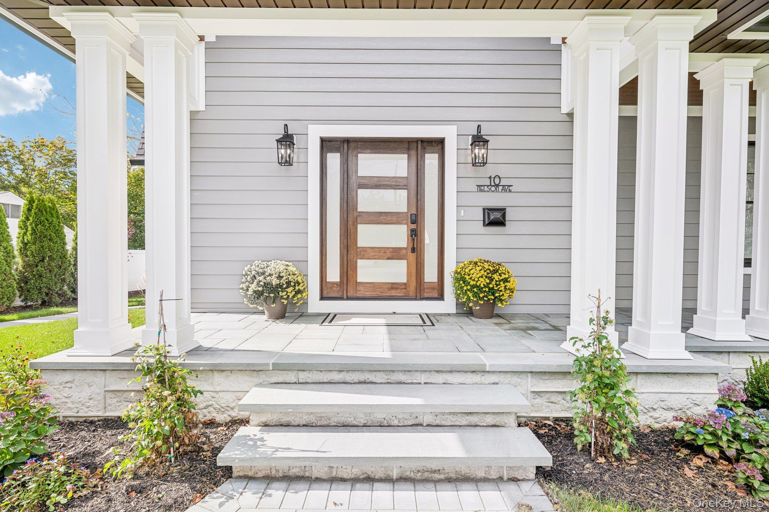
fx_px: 395
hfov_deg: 88.4
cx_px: 384
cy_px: 256
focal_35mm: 18
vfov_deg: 65.9
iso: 160
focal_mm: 18.5
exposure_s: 1/125
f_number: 9
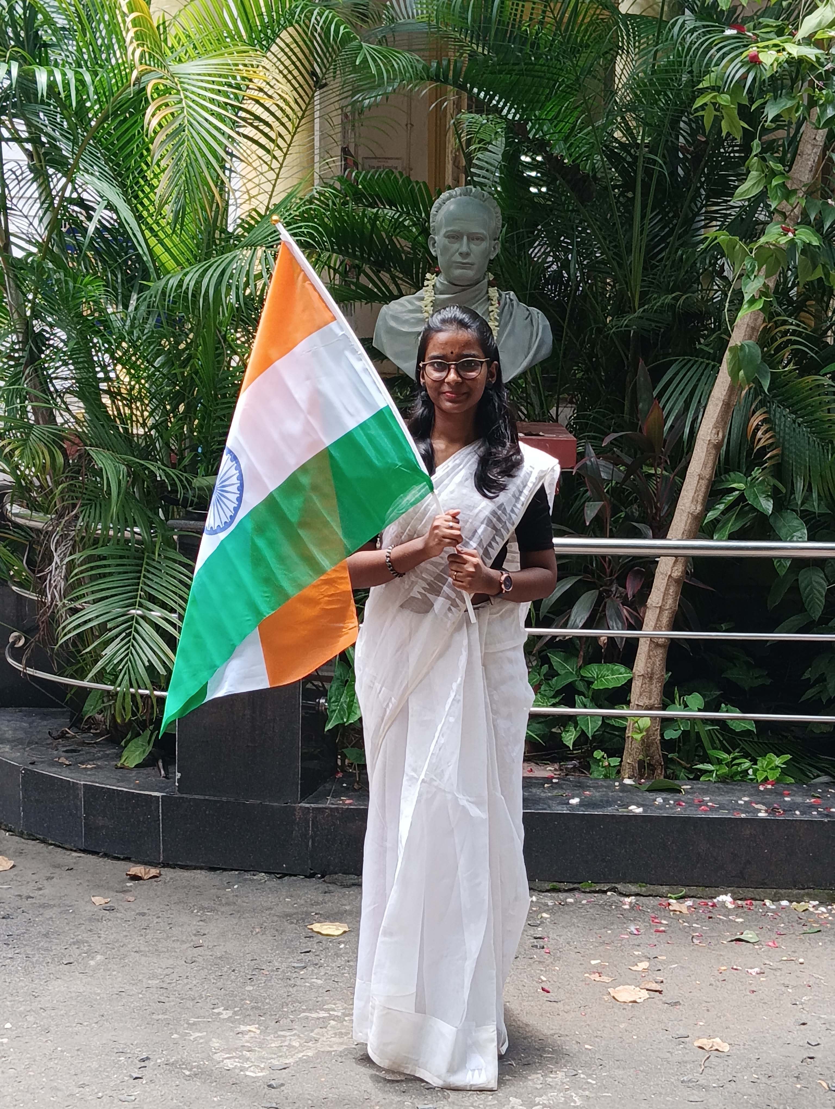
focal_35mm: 56
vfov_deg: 34.3
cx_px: 418
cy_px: 554
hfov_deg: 26.2
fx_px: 1797
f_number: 1.8
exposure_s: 1/100
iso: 76
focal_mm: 4.22
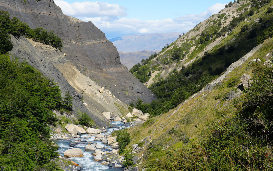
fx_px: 484
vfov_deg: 20.0
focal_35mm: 65
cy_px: 64
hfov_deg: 31.5
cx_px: 137
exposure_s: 1/160
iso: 100
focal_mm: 54
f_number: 10
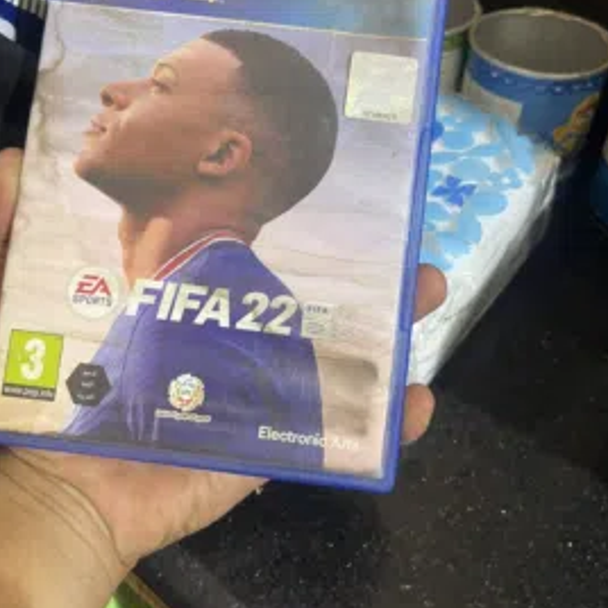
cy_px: 204
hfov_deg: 49.7
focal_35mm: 33
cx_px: 277
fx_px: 656
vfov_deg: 48.9
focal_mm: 5.1
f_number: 1.6
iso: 320
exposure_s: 1/50
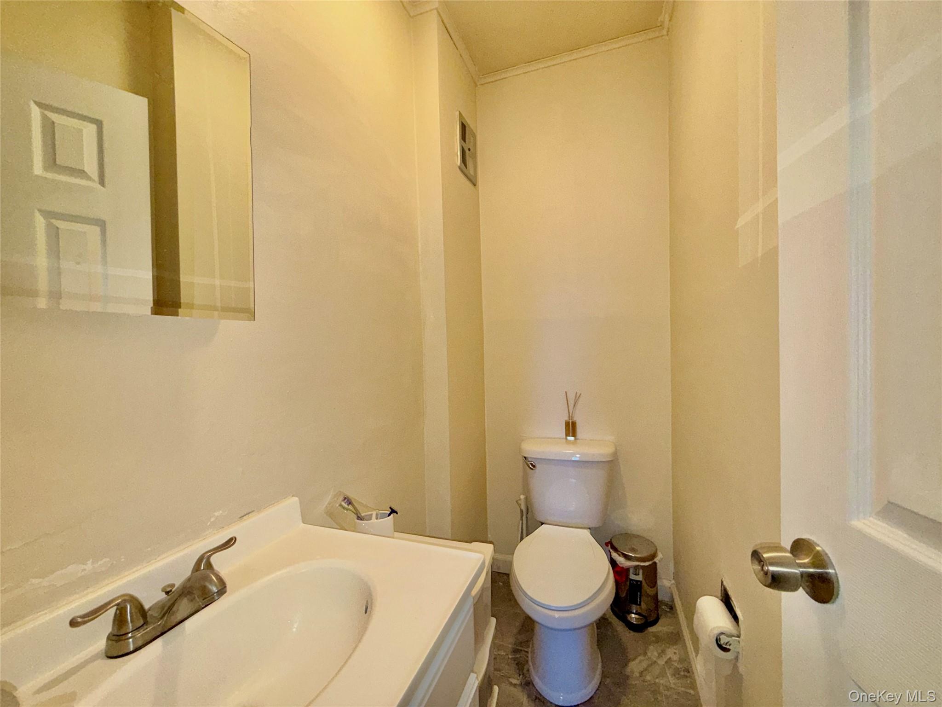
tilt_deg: -0.8
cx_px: 471
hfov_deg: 102.1
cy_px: 354
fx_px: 381
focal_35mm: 14
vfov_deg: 85.7
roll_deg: +1.6
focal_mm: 2.22
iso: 125
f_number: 2.2
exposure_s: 1/120
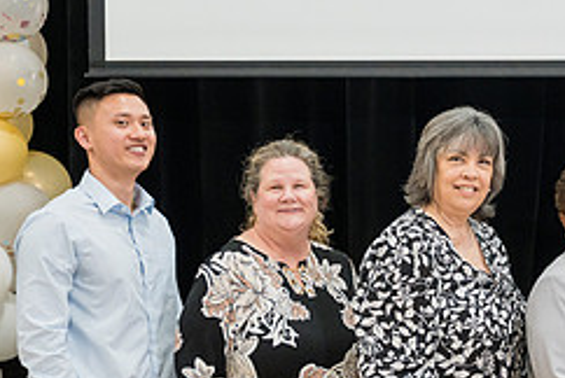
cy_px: 258
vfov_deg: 12.0
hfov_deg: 17.3
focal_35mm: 114
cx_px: 637
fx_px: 1791
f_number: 2.8
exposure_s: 1/250
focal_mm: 47.6
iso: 1600
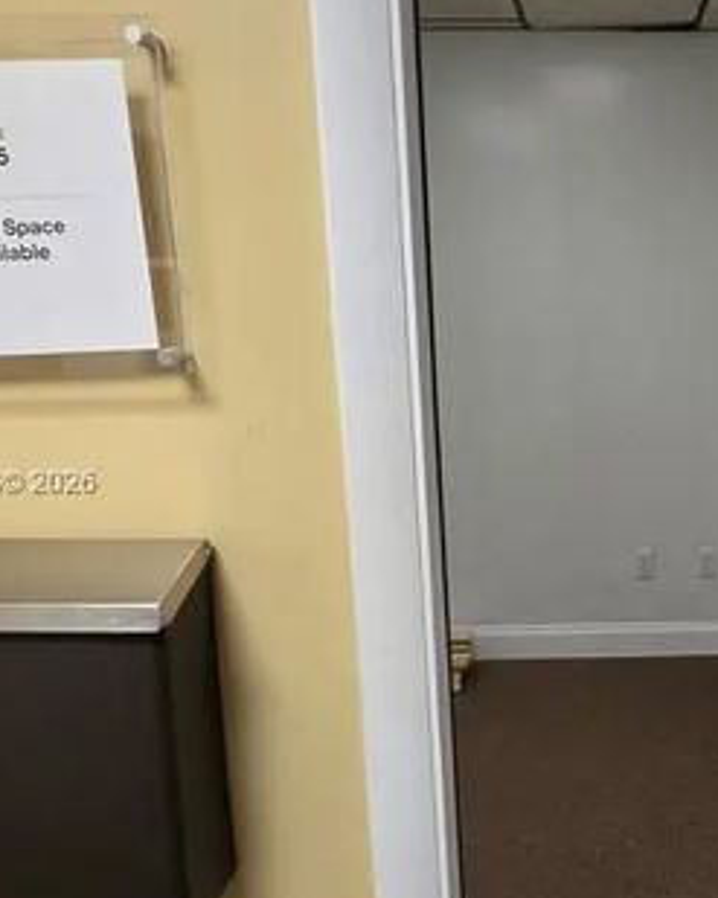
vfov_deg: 51.5
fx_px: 930
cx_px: 642
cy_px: 484
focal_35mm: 35
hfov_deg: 39.3
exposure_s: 1/120
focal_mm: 2.2
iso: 160
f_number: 1.9
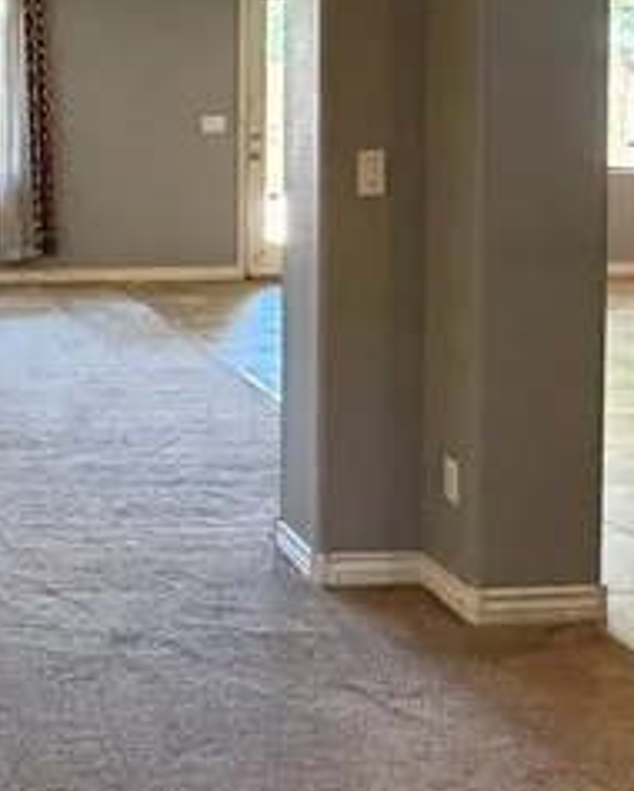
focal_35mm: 59
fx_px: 1382
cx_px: -87
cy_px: 174
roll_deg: +0.8
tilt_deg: -3.8
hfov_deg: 24.0
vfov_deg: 31.2
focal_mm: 2.22
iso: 400
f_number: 2.2
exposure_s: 1/60
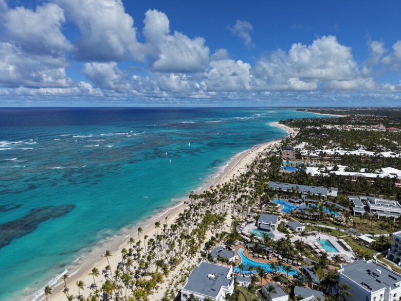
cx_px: 200
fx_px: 278
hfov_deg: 71.6
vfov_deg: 56.8
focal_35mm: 24
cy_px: 150
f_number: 1.8
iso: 120
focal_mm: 8.67
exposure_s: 1/6400
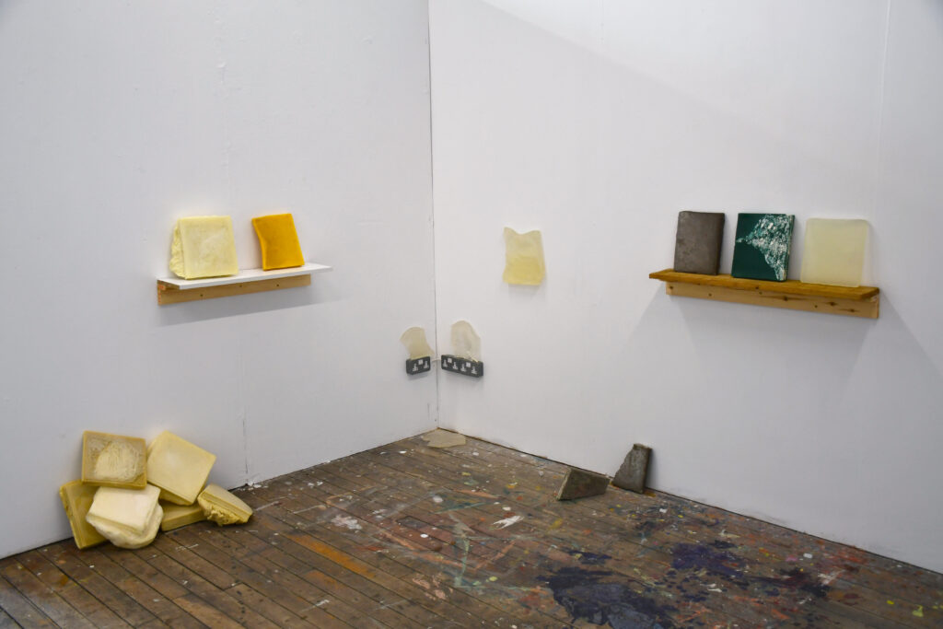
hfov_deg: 55.8
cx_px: 472
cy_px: 314
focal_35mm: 34
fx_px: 891
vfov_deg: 38.9
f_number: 3.8
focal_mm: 23
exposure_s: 1/250
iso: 400
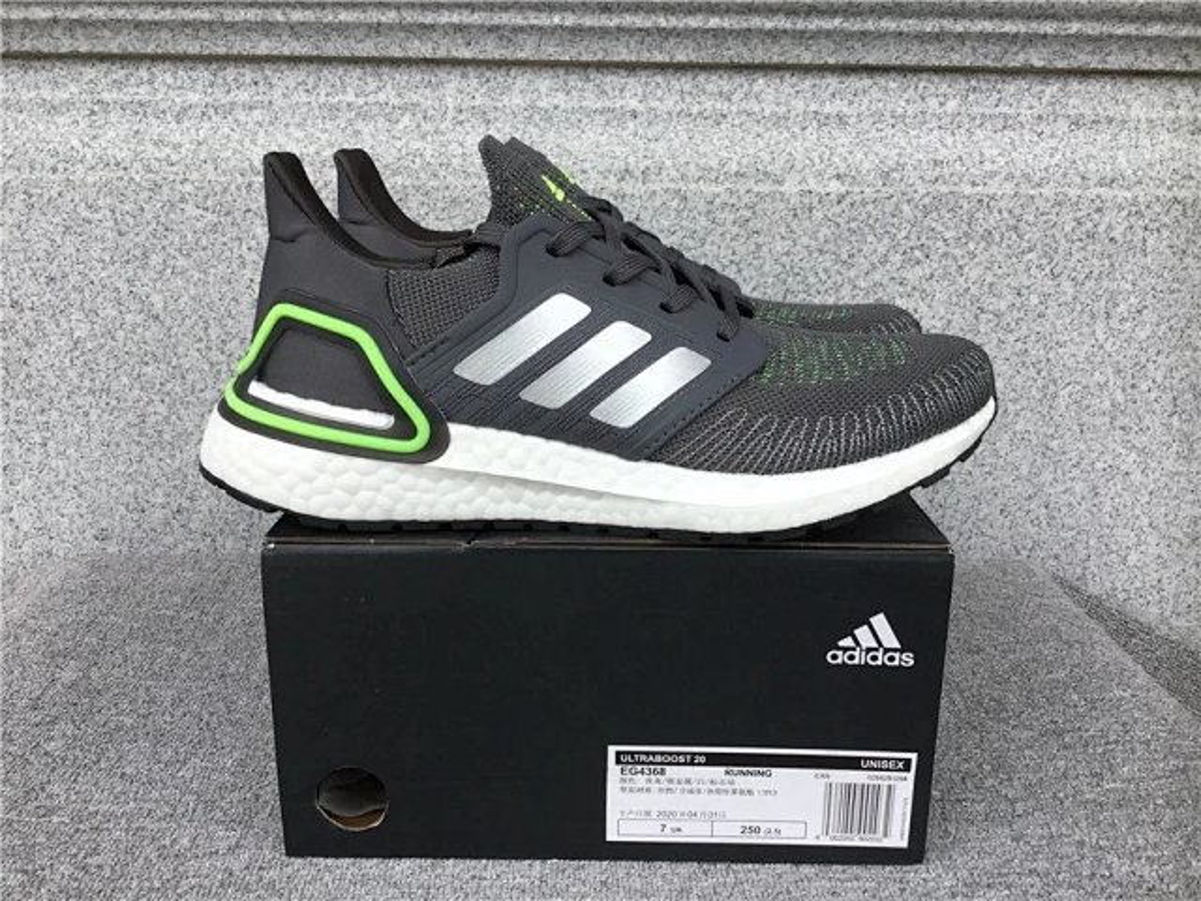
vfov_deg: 45.4
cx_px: 600
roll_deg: -0.5
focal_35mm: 31
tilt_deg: -15.0
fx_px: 1076
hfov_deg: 58.4
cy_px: 450
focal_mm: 3.3
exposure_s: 1/323
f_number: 2.4
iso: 25
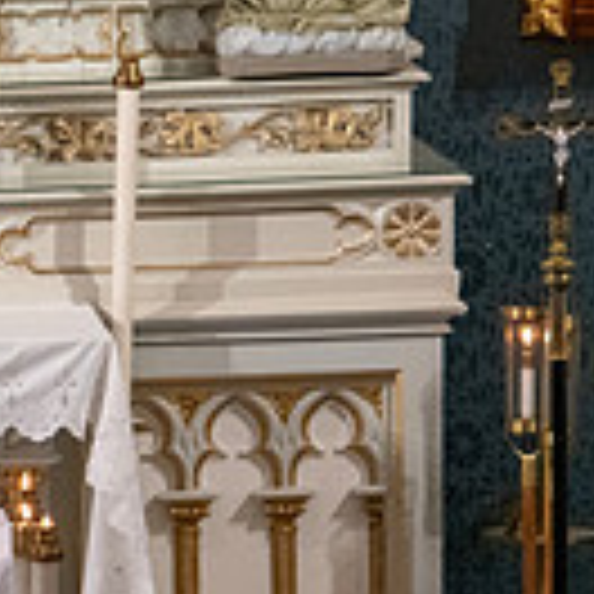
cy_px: 677
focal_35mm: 645
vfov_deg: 2.7
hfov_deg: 2.7
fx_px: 12522
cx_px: -567
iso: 4000
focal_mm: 170
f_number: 9
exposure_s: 1/100
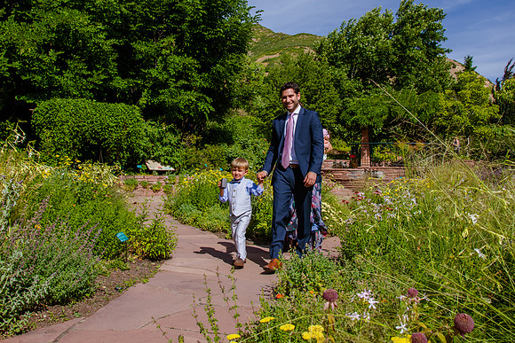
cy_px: 132
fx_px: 517
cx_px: 257
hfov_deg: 53.0
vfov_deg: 36.6
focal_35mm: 36
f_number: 9
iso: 200
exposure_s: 1/400
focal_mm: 27
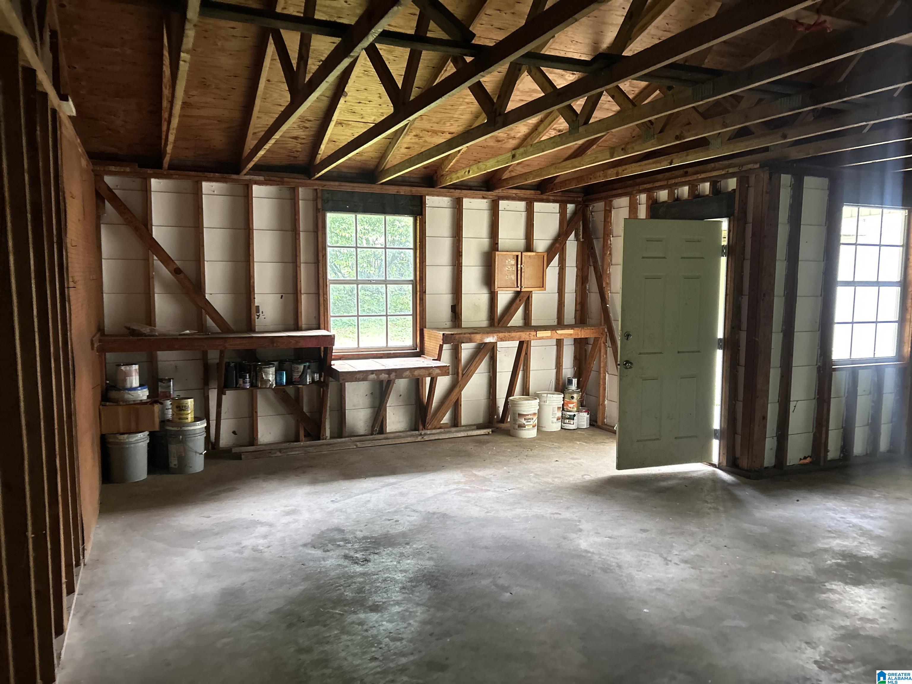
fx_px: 685
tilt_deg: -2.6
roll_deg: -1.6
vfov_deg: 53.1
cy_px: 342
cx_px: 456
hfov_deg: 67.3
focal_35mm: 26
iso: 500
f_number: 1.5
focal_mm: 5.7
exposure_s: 1/52
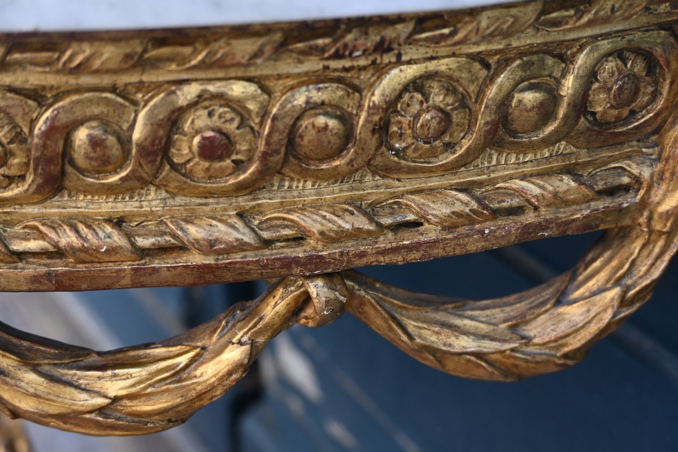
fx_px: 1102
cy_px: 226
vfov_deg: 23.2
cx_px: 339
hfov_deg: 34.2
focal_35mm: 58
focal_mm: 39
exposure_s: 1/250
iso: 360
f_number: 4.5
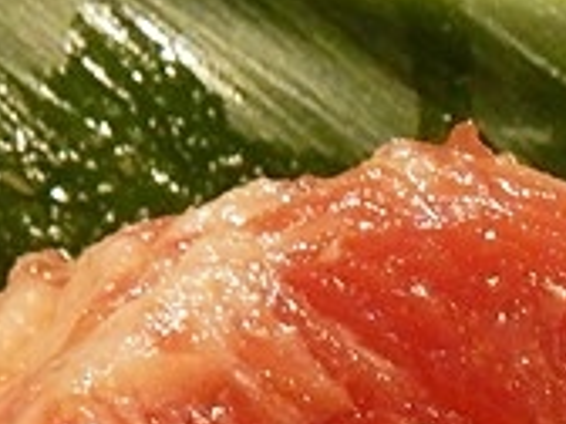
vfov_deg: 8.3
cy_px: 821
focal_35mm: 171
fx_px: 2796
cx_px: 960
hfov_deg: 10.9
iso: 400
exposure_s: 1/25
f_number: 4
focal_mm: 6.4
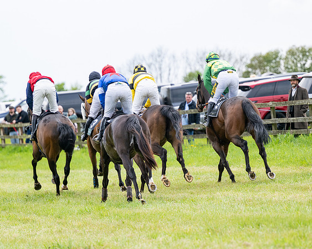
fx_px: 2463
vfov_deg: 5.8
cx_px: 138
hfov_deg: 7.2
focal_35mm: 267
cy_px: 125
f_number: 4
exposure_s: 1/2500
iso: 400
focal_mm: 200
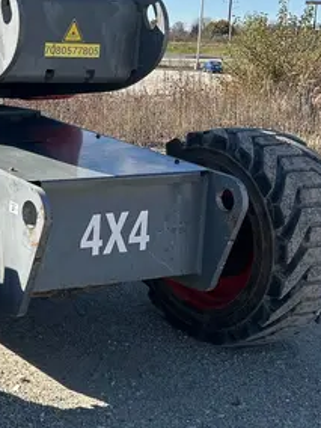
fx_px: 828
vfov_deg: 28.9
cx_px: -51
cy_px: 165
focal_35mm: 67
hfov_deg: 20.7
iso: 50
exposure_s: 1/3356
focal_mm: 5.7
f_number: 1.5
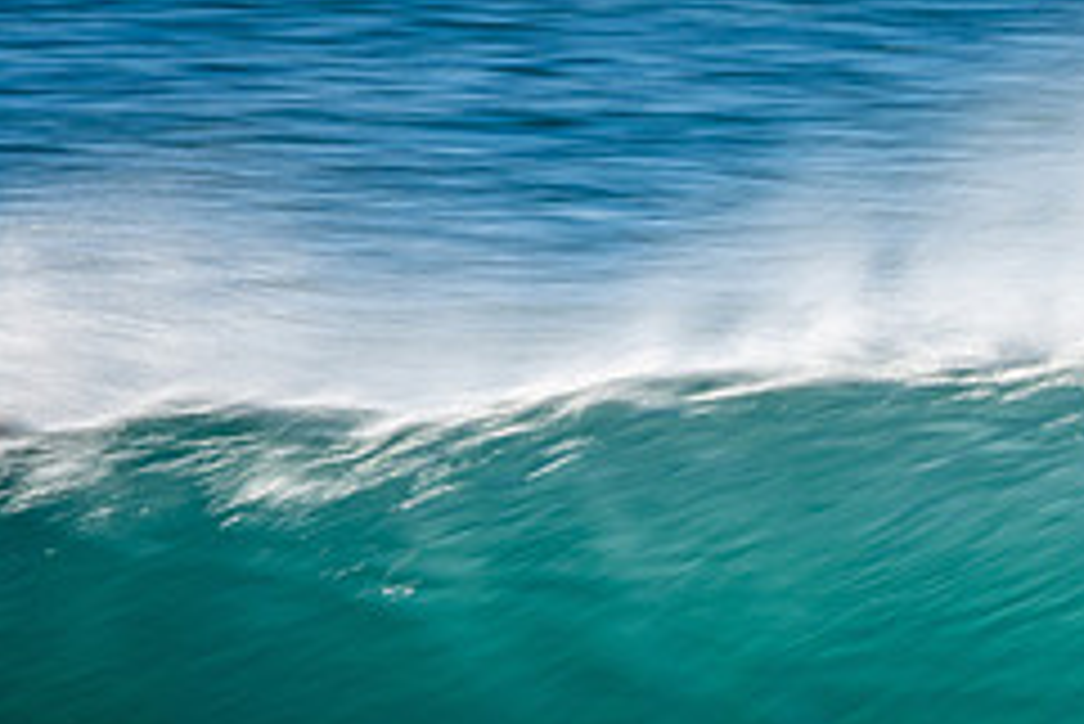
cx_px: 1228
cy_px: 771
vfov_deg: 0.8
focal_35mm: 1802
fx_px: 54291
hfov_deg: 1.1
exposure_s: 1/30
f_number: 22
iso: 100
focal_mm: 500
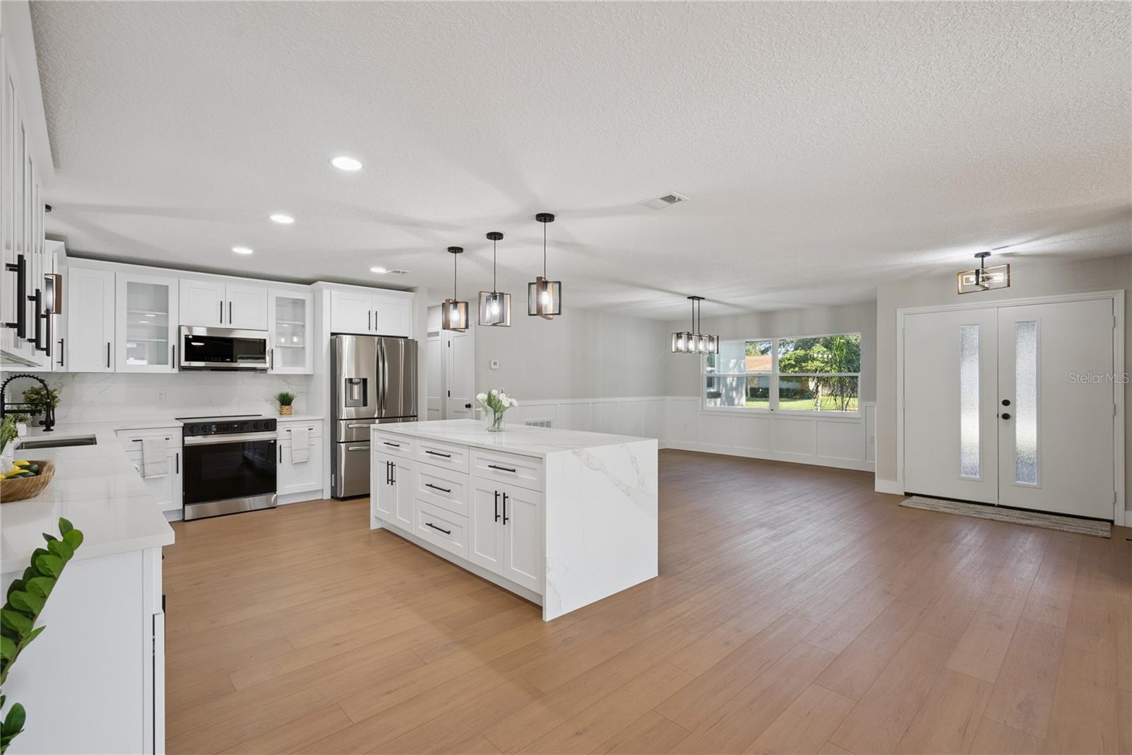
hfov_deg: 96.7
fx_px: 503
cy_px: 378
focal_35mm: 16
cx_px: 566
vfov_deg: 73.8
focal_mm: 16
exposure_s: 1/50
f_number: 8
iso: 400
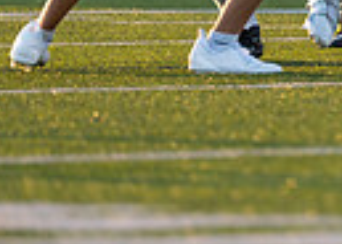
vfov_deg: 1.5
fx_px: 9252
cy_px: -207
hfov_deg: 2.1
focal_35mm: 953
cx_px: 663
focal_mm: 200
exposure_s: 1/1250
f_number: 2.8
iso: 200
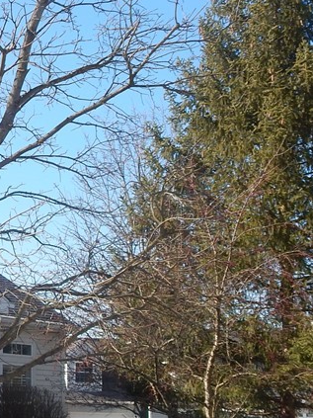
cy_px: 245
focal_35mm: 75
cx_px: -86
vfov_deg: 26.0
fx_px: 905
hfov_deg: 18.4
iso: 125
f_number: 3.2
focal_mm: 5.6
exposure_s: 1/640
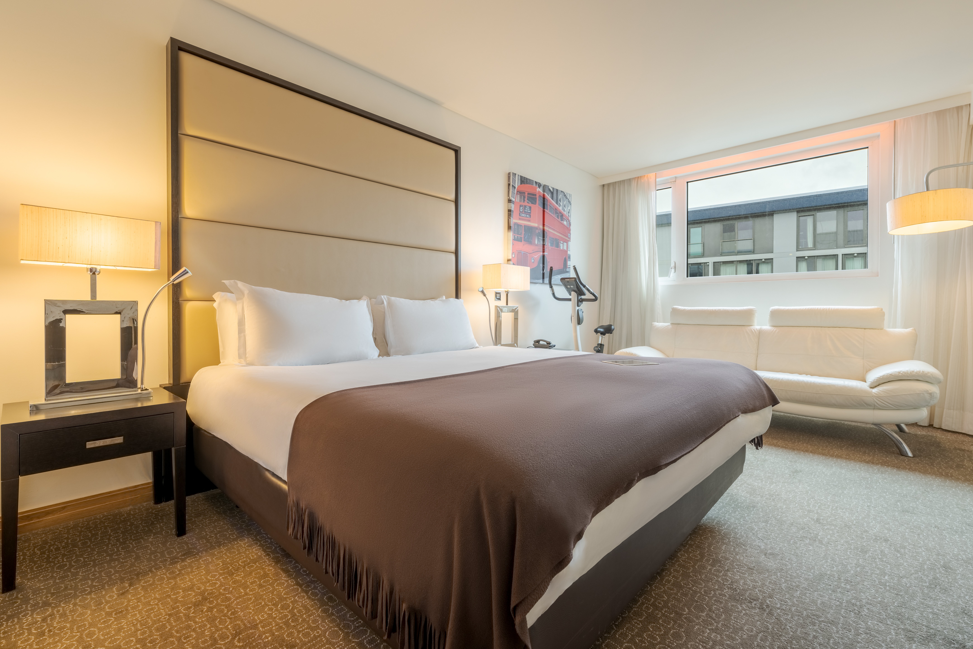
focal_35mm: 16
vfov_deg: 73.7
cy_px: 324
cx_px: 486
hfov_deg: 96.7
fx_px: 432
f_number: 9
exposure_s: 1/60
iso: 100
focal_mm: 16
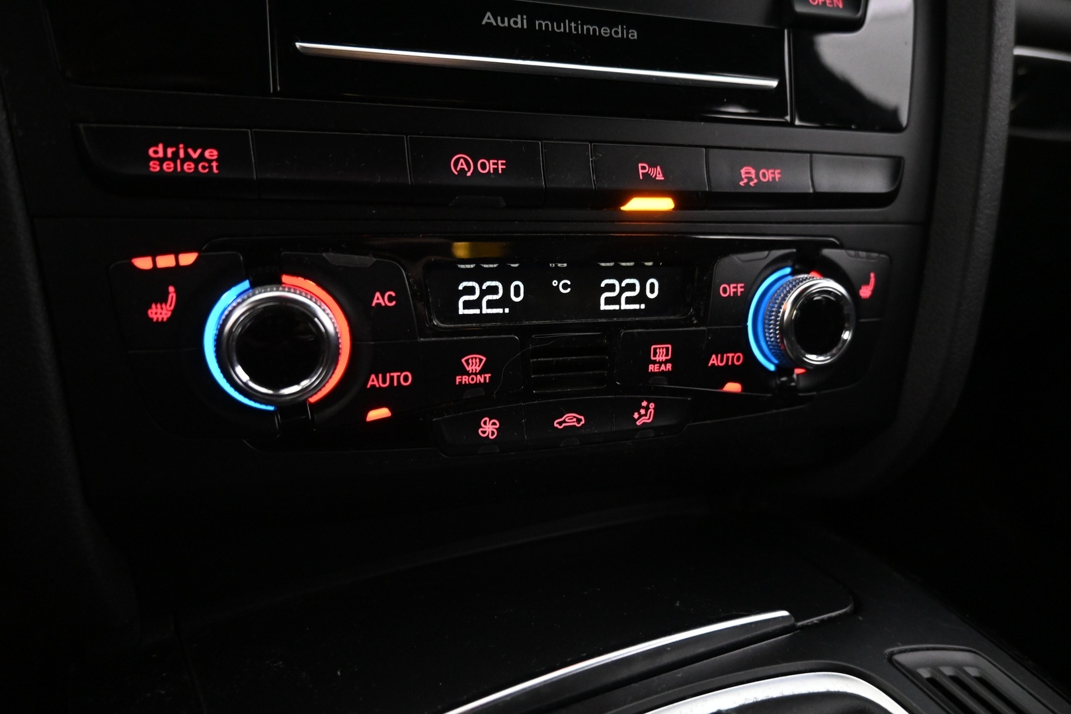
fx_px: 714
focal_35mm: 24
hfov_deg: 73.7
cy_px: 357
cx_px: 536
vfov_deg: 53.1
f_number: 3.5
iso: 4000
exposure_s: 1/25
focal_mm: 16
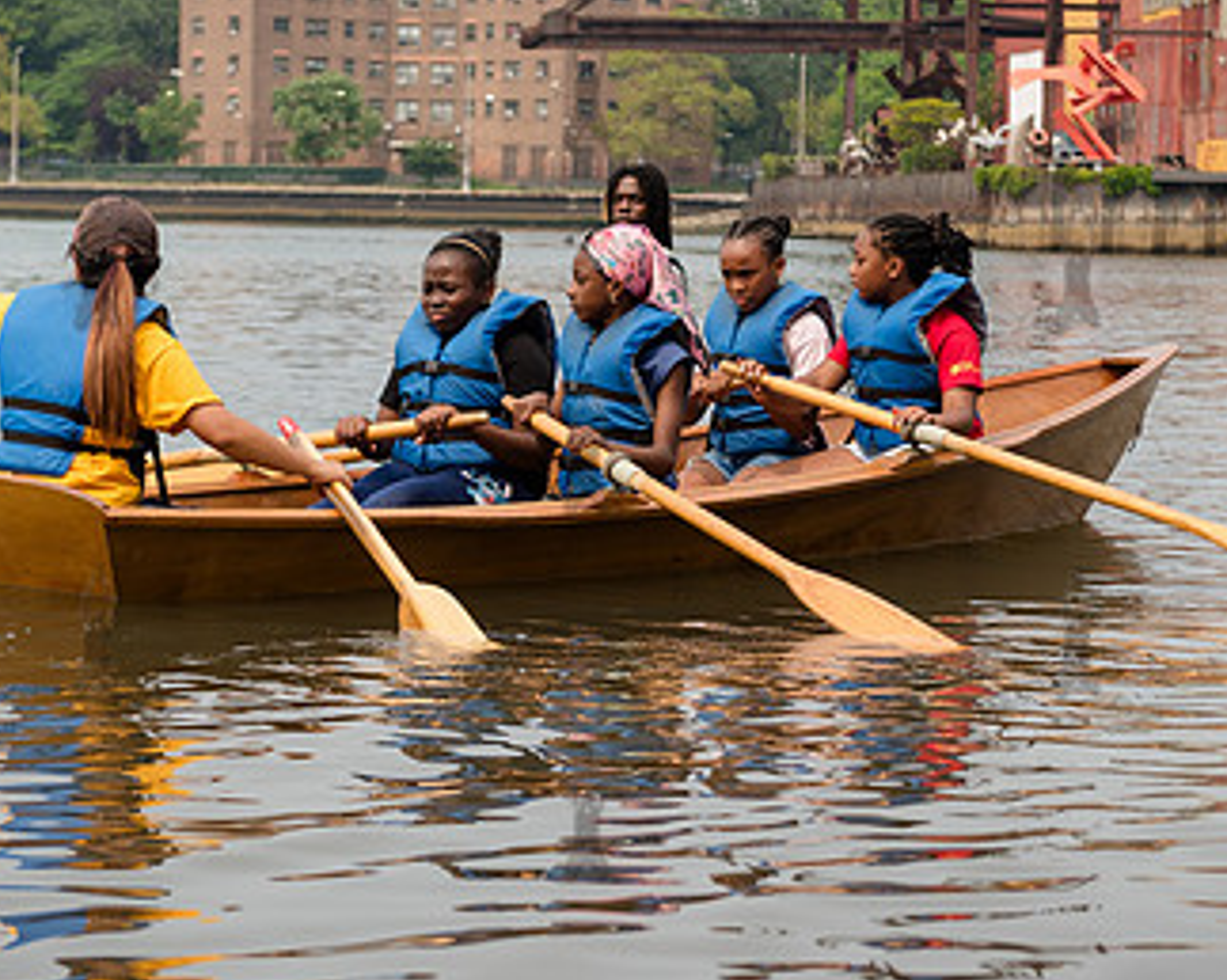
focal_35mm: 118
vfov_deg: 13.1
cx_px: 585
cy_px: 446
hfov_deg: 16.3
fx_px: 4283
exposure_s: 1/1250
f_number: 4
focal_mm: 70
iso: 200
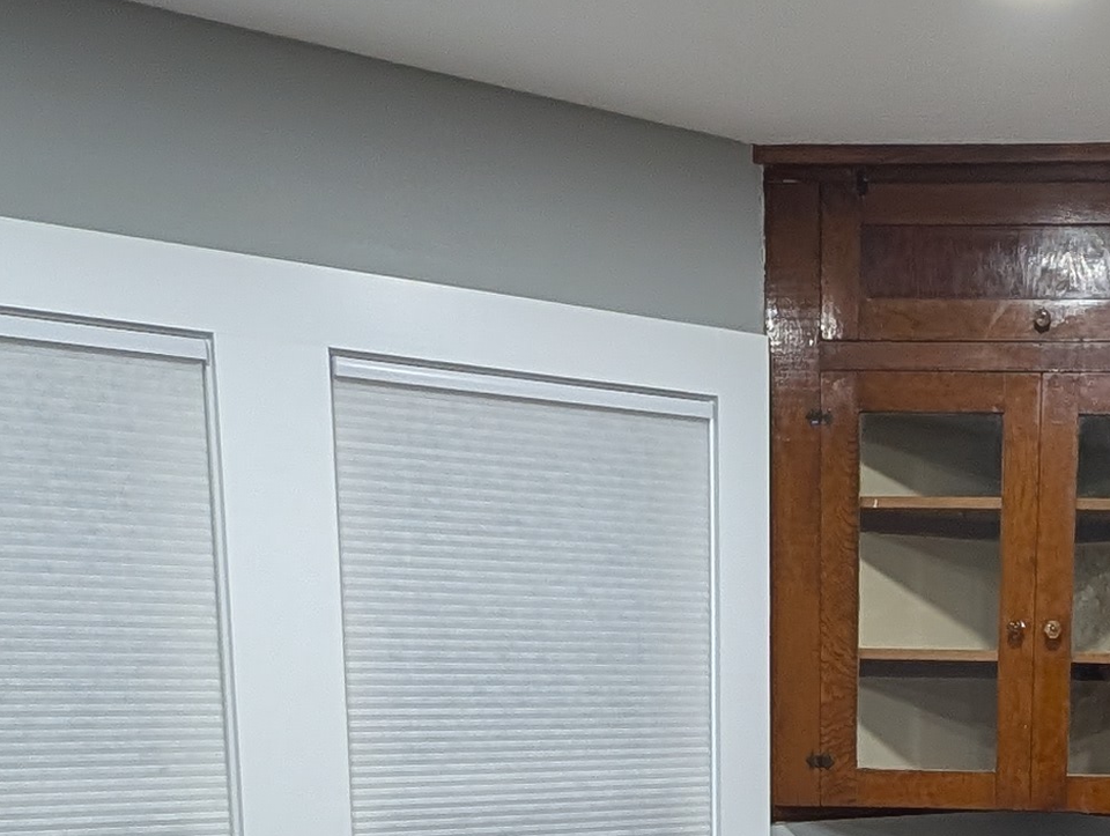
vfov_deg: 26.3
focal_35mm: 51
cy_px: 933
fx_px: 1638
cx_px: 968
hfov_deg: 35.5
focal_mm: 2.23
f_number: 1.95
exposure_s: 1/60
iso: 194
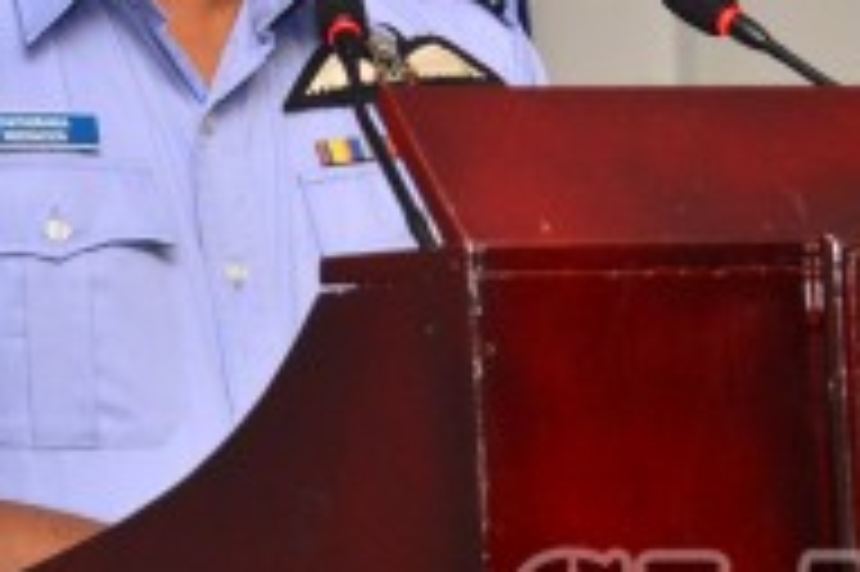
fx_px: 5050
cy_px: 9
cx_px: 630
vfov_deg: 6.5
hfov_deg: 9.7
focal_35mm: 212
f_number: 5
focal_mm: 45
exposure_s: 1/125
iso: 800
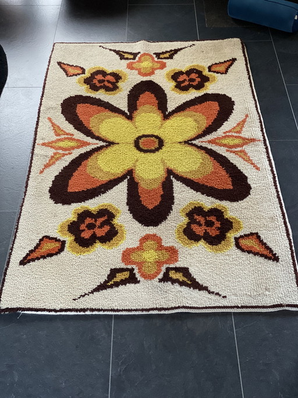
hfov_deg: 28.0
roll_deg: +0.2
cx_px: 149
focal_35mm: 52
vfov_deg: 36.8
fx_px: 597
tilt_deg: -43.8
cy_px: 199
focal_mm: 6
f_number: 2
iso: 400
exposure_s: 1/28
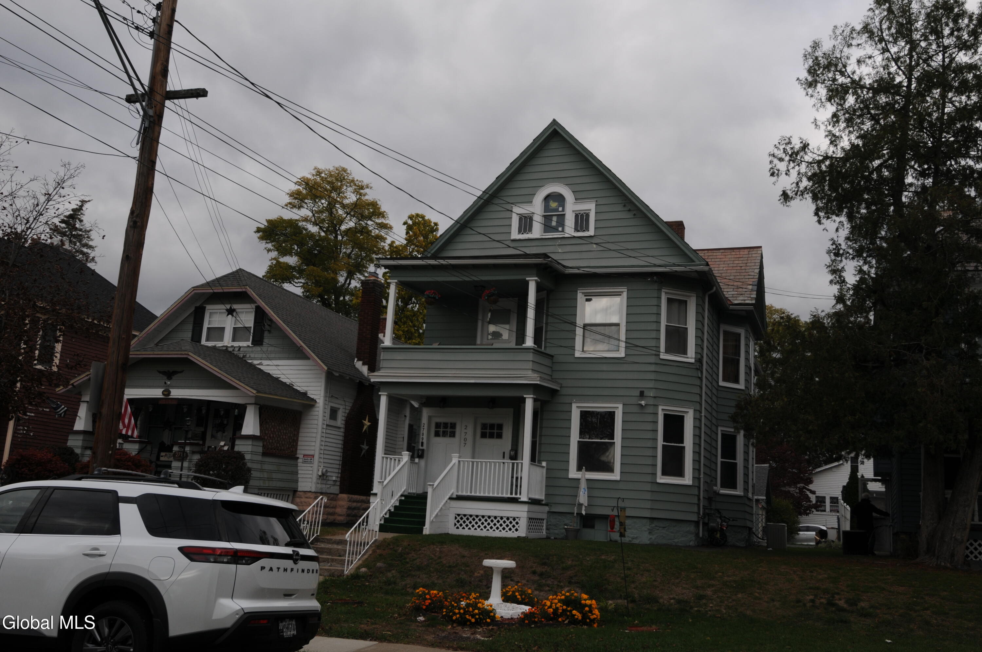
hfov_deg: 53.2
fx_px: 981
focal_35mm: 36
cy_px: 326
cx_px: 491
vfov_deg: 36.8
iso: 200
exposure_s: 1/320
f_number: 9
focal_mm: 24
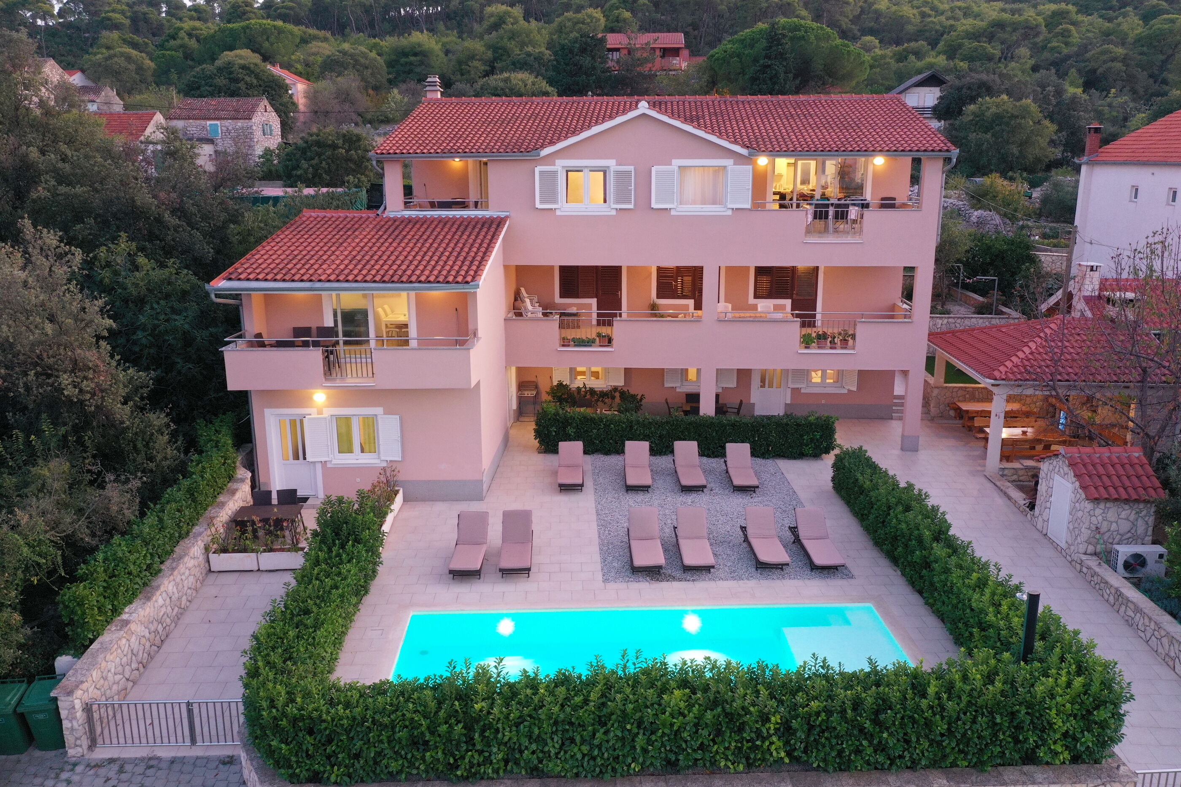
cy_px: 394
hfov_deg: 65.5
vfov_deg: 46.4
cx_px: 590
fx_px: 919
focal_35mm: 28
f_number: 6.3
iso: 400
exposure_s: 1/3
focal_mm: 10.26
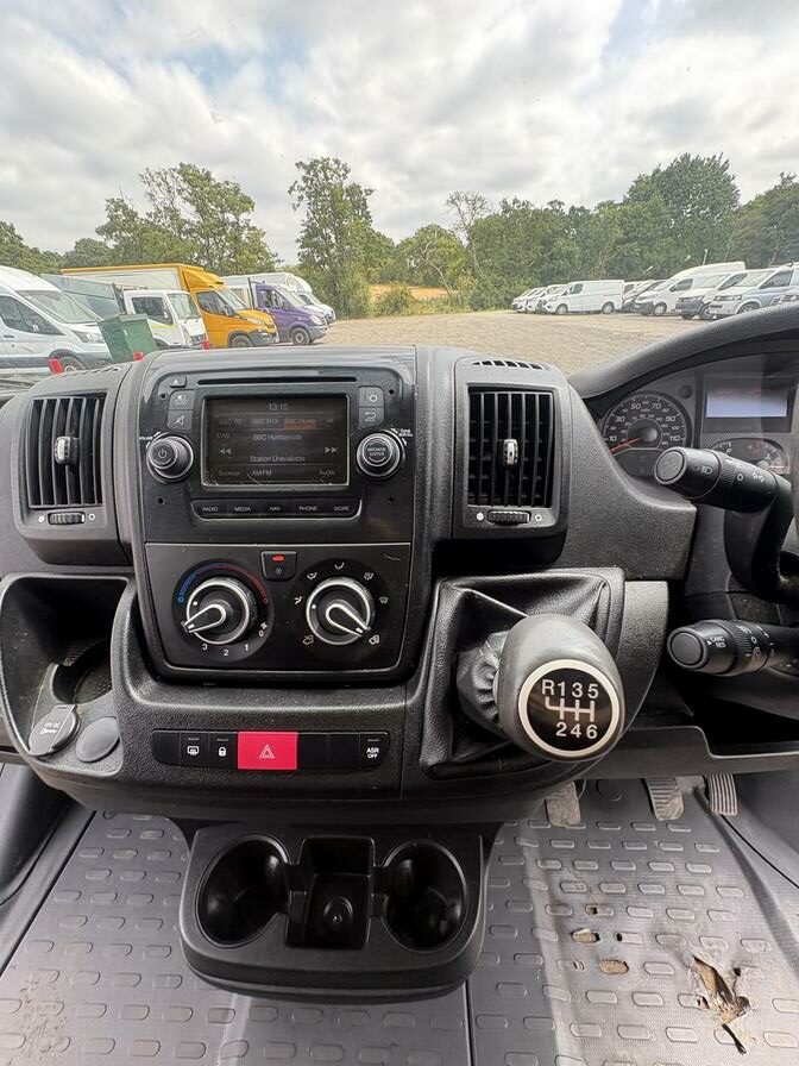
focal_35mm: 14
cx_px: 400
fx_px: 431
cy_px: 533
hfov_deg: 85.7
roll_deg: -4.4
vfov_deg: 102.1
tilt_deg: -27.9
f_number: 2.2
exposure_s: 1/147
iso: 64
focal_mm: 2.22
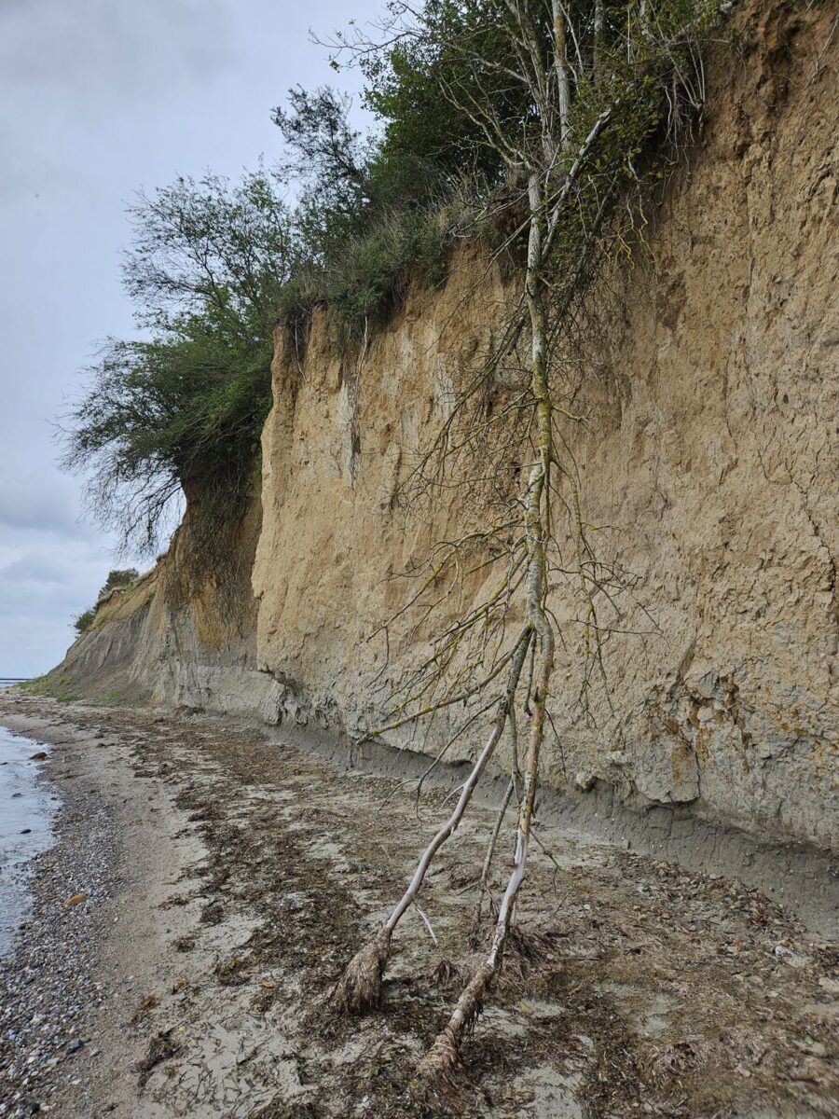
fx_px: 743
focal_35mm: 23
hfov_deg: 58.9
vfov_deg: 73.9
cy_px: 560
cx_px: 420
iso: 25
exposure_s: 1/1058
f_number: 1.8
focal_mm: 5.4
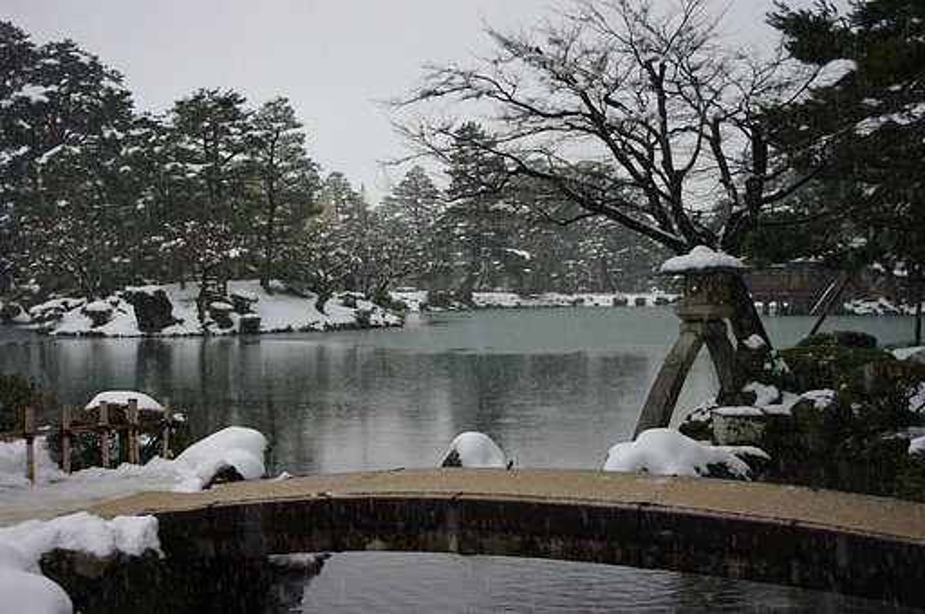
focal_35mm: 49
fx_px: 1257
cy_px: 307
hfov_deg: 40.4
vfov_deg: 27.5
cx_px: 462
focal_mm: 32.5
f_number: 4
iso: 100
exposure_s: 1/125
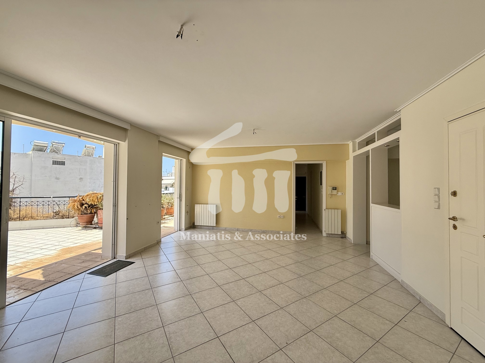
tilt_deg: +0.9
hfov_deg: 102.1
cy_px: 182
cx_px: 242
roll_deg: -0.7
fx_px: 196
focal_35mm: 14
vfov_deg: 85.7
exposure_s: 1/658
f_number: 2.2
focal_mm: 2.22
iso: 64
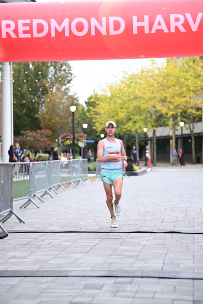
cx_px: 102
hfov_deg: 15.4
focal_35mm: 89
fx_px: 752
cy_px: 152
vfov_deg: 22.9
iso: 1250
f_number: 2.8
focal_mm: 89
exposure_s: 1/640
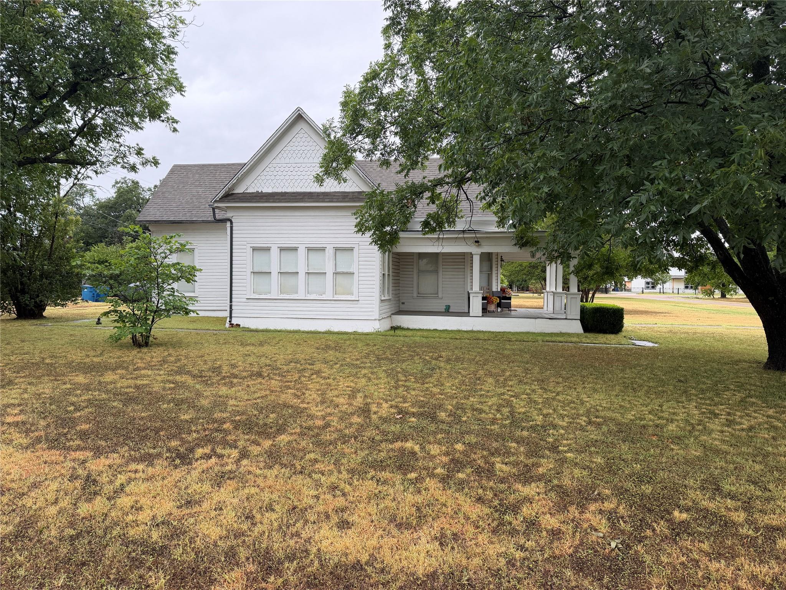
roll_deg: -0.5
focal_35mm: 24
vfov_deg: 56.8
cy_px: 295
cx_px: 393
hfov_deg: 71.6
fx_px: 545
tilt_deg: +0.2
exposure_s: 1/172
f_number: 1.78
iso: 80
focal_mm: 6.76
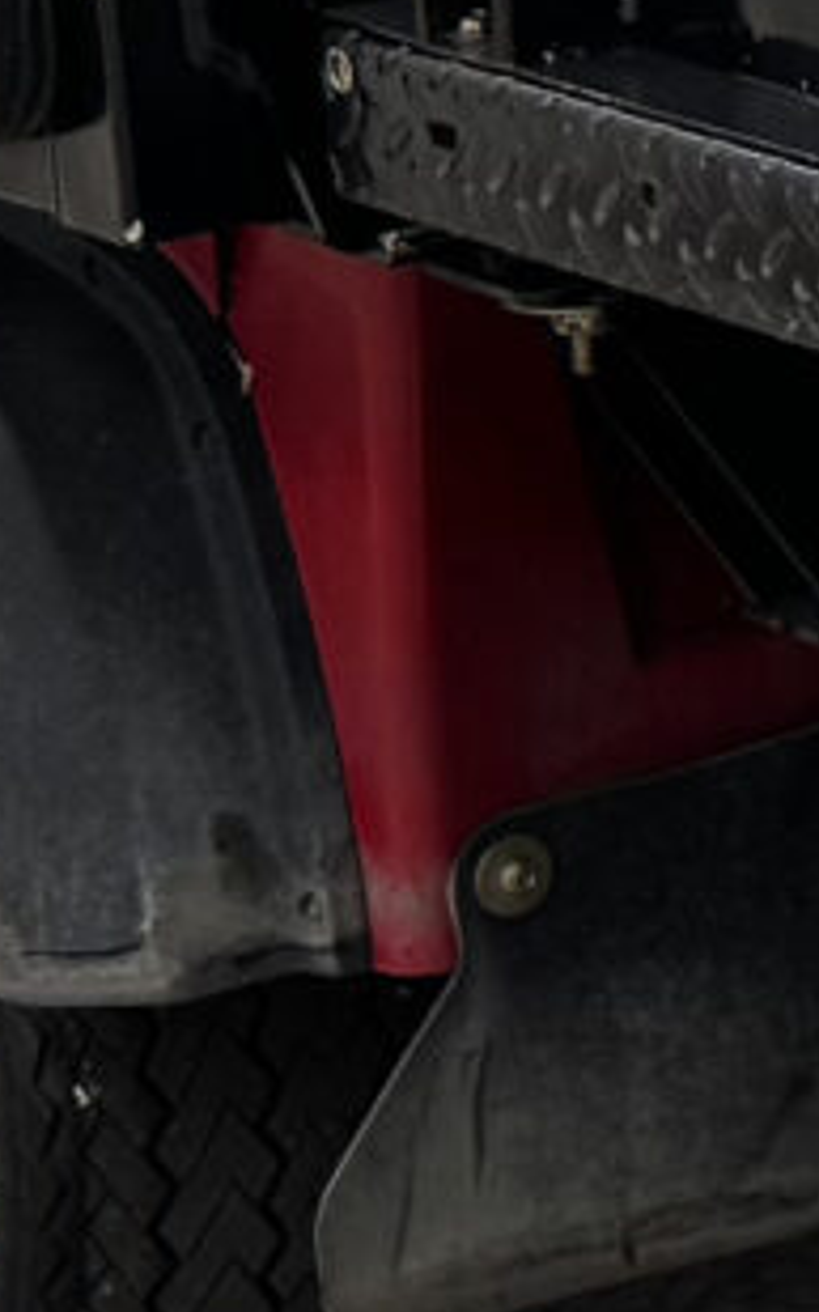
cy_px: -25
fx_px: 7539
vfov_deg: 9.9
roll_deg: -0.8
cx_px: 3060
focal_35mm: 211
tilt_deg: -16.3
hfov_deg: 5.5
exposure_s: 1/120
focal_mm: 6.76
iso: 100
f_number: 1.78
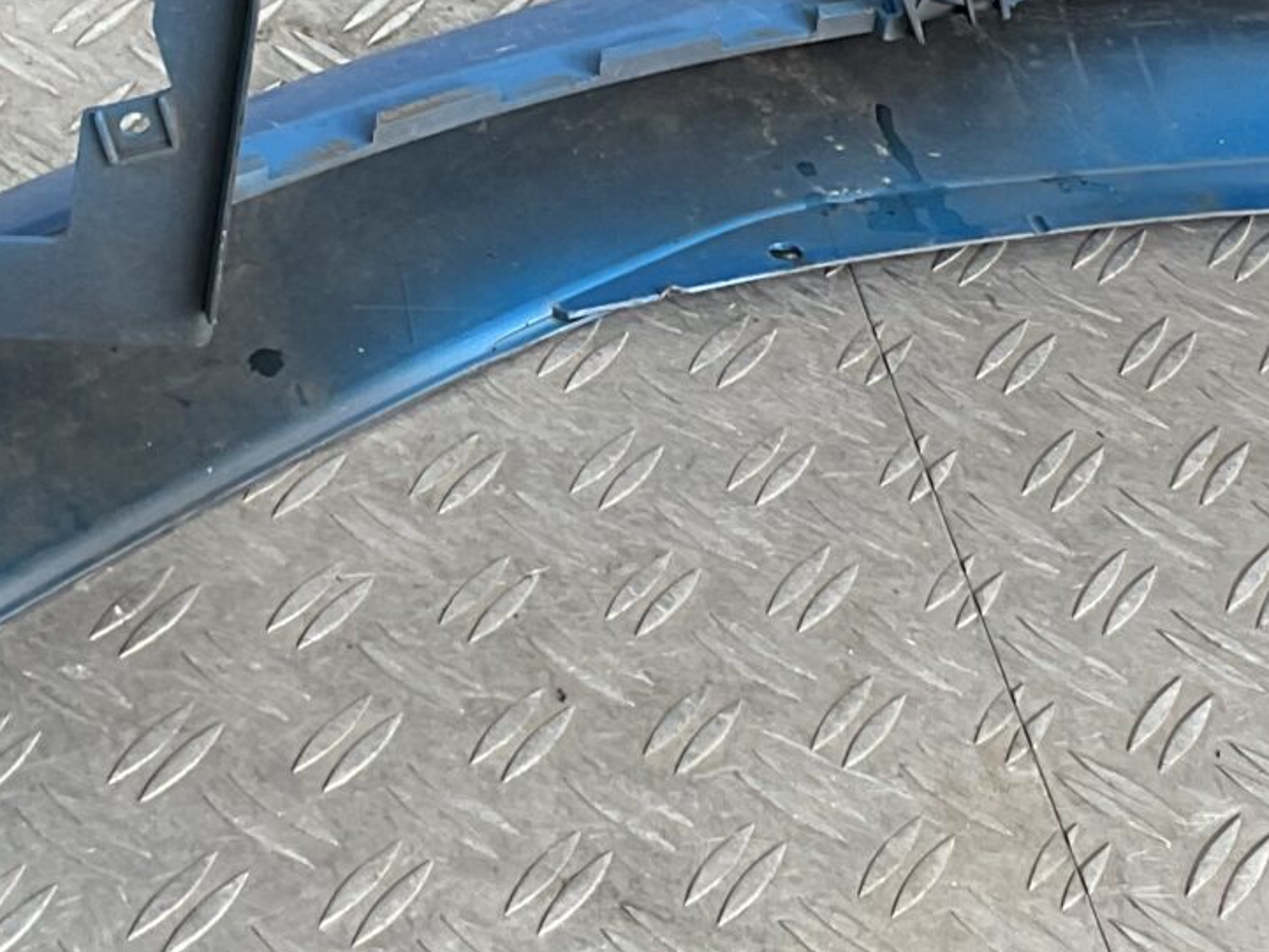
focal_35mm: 103
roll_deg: -14.5
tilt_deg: -35.0
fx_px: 3777
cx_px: 693
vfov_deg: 14.1
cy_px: -93
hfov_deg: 19.1
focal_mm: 3
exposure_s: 1/120
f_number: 1.8
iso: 20
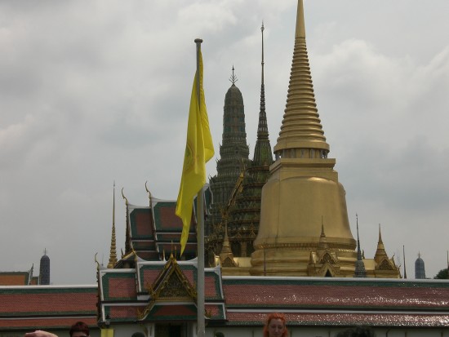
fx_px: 1129
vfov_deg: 17.0
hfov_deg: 22.5
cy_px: 168
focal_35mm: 87
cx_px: 224
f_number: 7.1
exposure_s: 1/500
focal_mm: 14.49
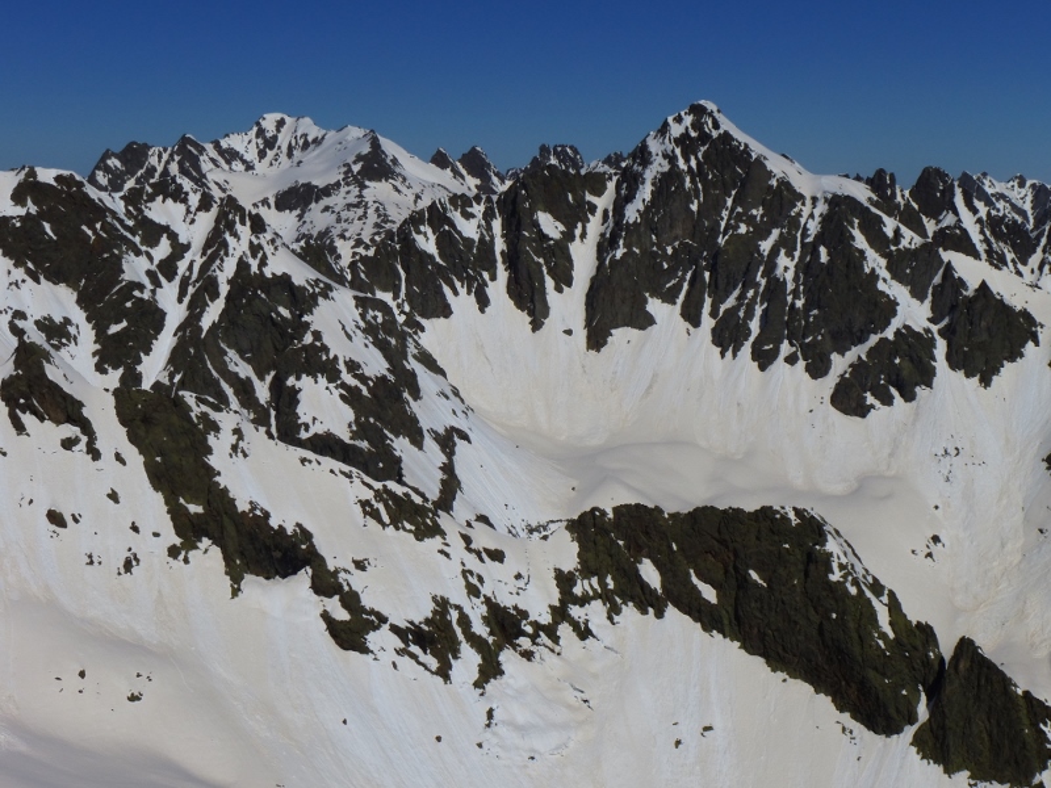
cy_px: 394
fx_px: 1974
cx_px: 526
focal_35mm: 65
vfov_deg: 22.6
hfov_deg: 29.8
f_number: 6.3
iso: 100
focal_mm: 11.7
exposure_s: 1/2000
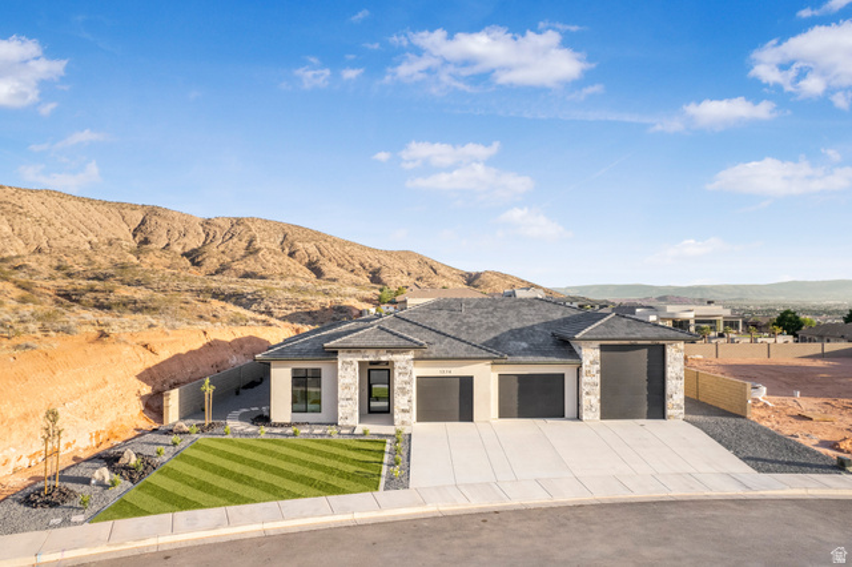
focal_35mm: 22
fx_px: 520
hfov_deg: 78.6
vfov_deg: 57.2
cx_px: 426
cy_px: 284
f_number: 2.8
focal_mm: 8.38
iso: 100
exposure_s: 1/240
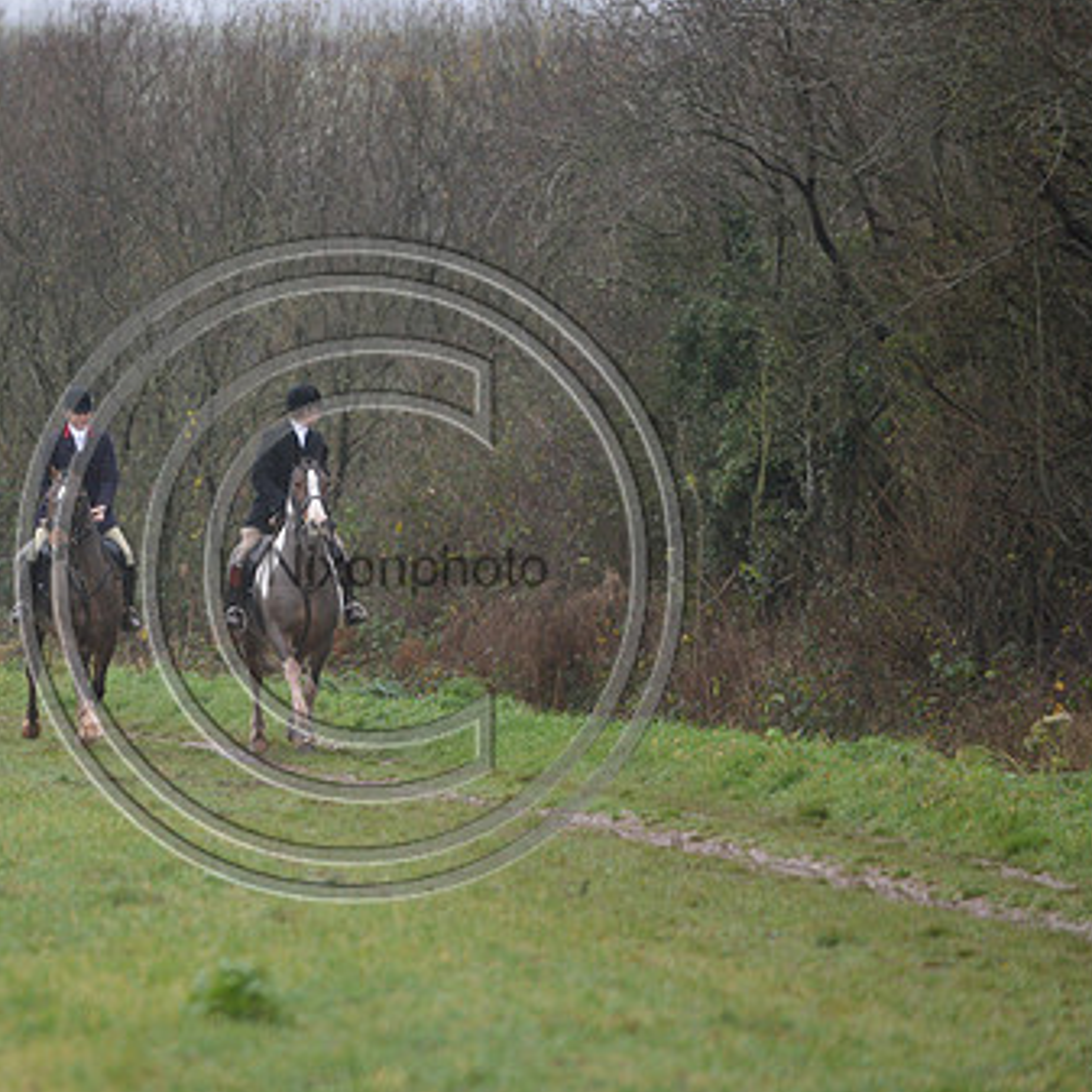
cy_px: 525
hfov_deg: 6.0
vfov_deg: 6.0
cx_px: 314
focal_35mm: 292
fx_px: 10422
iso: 1600
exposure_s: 1/800
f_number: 2.8
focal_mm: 200
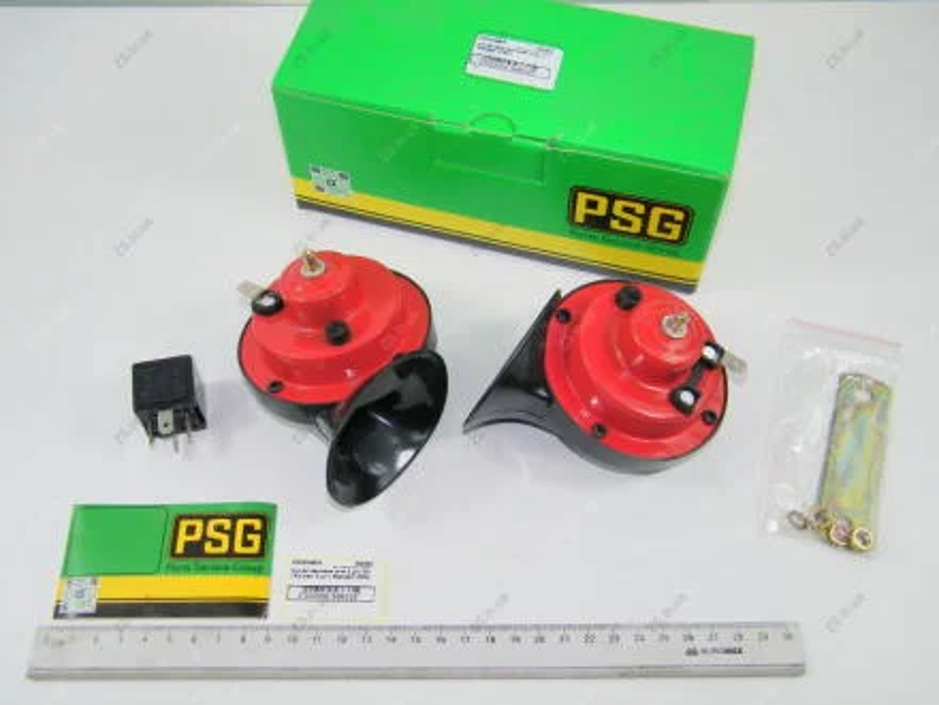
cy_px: 352
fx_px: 1031
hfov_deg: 49.0
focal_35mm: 38
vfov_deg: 37.7
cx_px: 470
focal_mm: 6.7
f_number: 3.7
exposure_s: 1/200
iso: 80
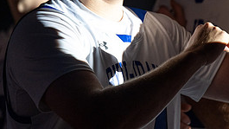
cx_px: 135
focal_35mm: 448
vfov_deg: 2.7
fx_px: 2720
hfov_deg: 4.8
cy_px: -8
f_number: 2.8
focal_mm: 195
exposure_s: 1/1000
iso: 1000
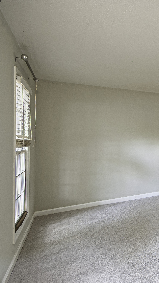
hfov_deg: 39.8
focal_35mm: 24
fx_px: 180
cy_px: 143
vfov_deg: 76.3
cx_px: 171
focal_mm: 10
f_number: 8
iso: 200
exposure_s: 1/2
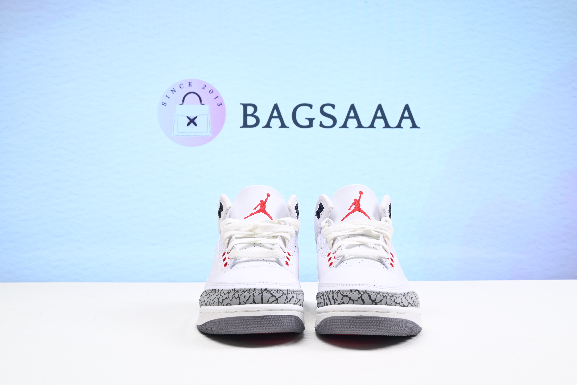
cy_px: 192
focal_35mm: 39
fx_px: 625
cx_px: 288
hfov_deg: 49.5
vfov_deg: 34.2
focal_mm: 39
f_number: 16
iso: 100
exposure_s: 1/2
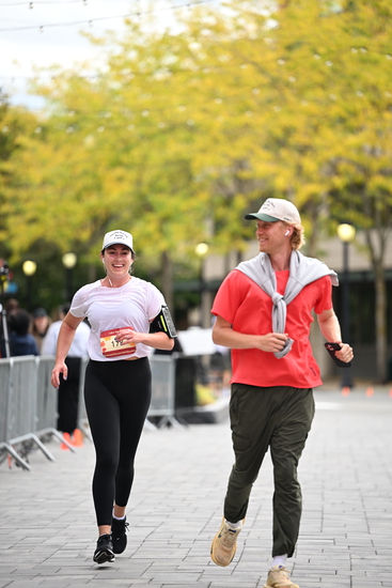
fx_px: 2775
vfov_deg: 12.1
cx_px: 196
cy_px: 294
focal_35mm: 170
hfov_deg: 8.1
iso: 640
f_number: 2.8
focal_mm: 170
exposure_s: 1/2000
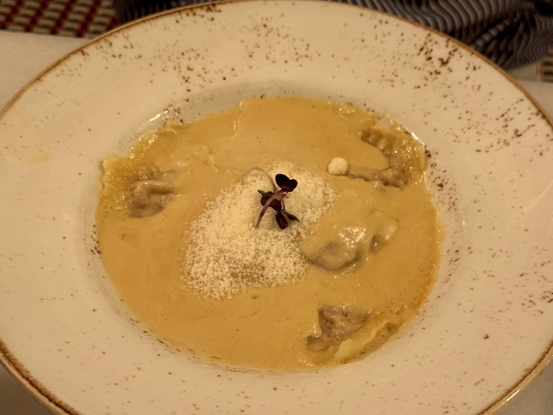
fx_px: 767
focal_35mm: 48
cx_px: 276
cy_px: 208
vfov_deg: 30.3
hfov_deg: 39.7
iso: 250
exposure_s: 1/50
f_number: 1.78
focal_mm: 6.76
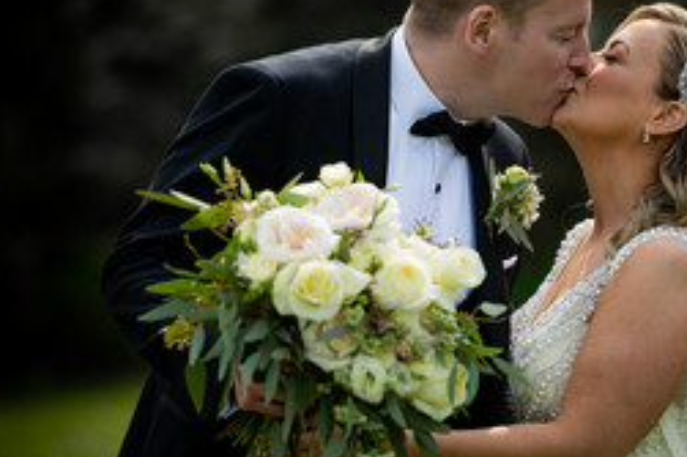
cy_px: 237
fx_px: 6369
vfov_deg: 4.1
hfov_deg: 6.2
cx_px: 428
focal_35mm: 334
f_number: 2.8
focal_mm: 195
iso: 100
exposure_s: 1/1000
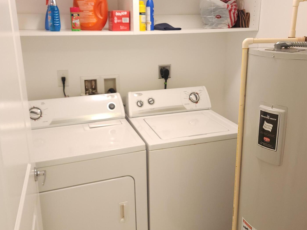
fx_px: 293
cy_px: 104
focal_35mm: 33
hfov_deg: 55.4
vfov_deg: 42.9
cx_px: 157
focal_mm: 6.4
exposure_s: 1/24
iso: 200
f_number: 1.8
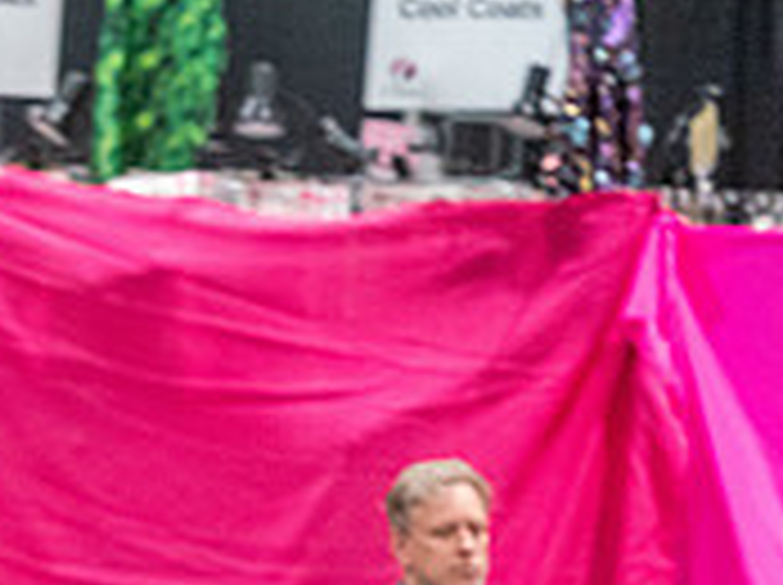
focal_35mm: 642
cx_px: -346
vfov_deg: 2.3
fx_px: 14502
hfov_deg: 3.1
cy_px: 637
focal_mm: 200
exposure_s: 1/250
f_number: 2.8
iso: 6400
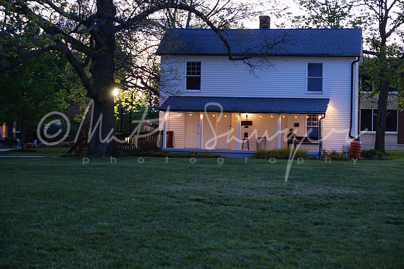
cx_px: 202
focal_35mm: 83
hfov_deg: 24.5
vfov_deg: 16.5
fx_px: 932
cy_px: 134
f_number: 2.8
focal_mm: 55
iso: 1600
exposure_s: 1/30
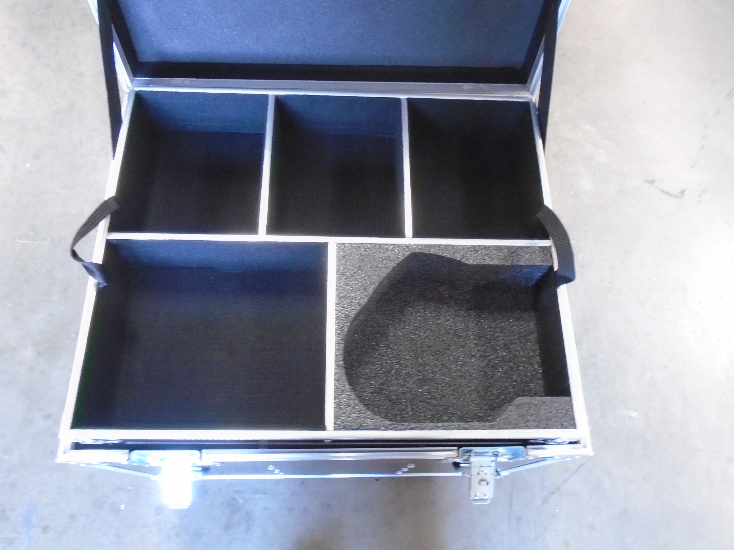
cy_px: 275
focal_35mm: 26
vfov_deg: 53.1
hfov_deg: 67.3
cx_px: 367
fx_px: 551
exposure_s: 1/20
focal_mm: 4.6
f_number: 3.2
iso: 400
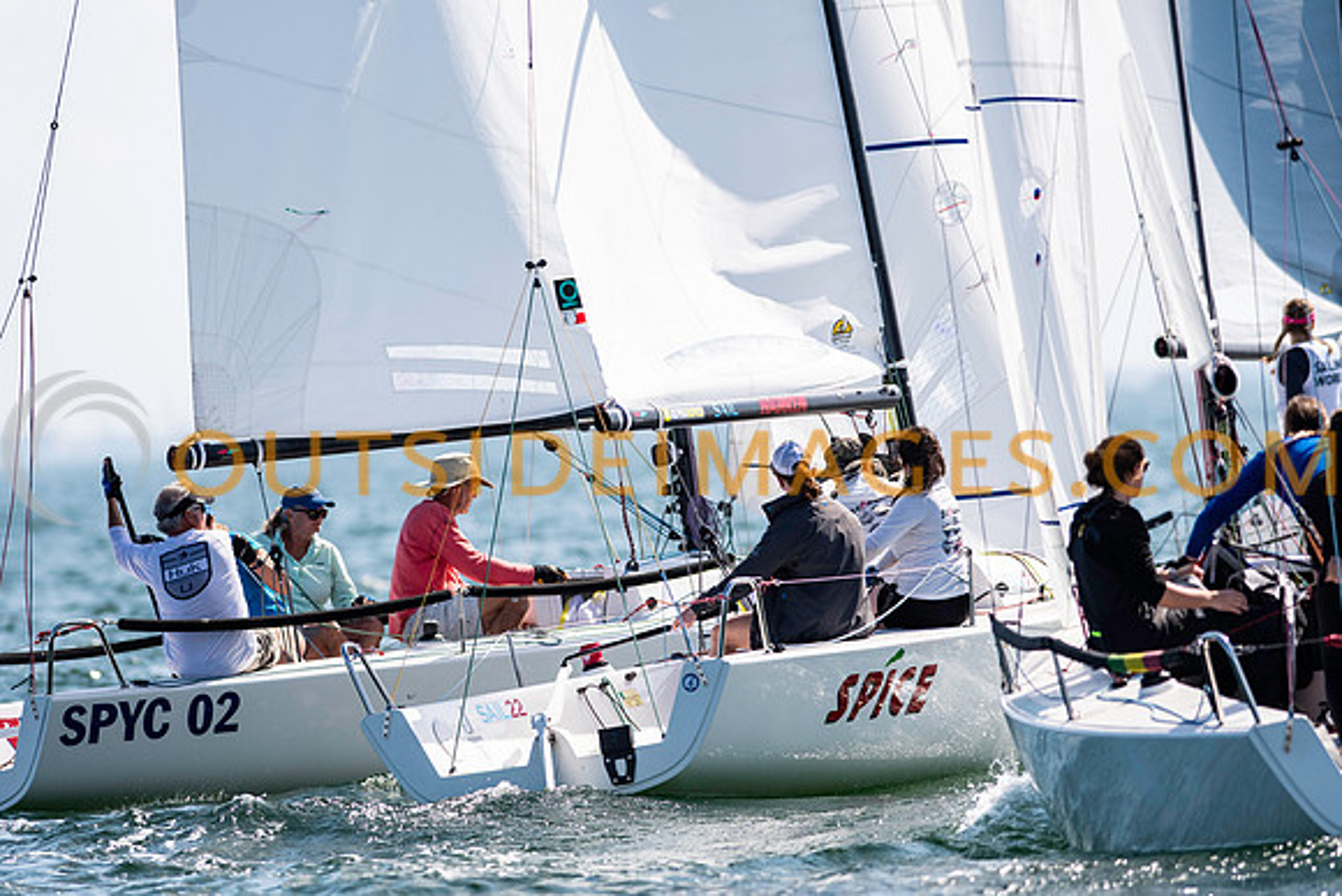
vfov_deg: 3.1
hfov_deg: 4.6
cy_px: 448
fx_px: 16778
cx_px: 671
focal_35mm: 450
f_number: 5
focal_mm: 300
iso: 200
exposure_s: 1/2500
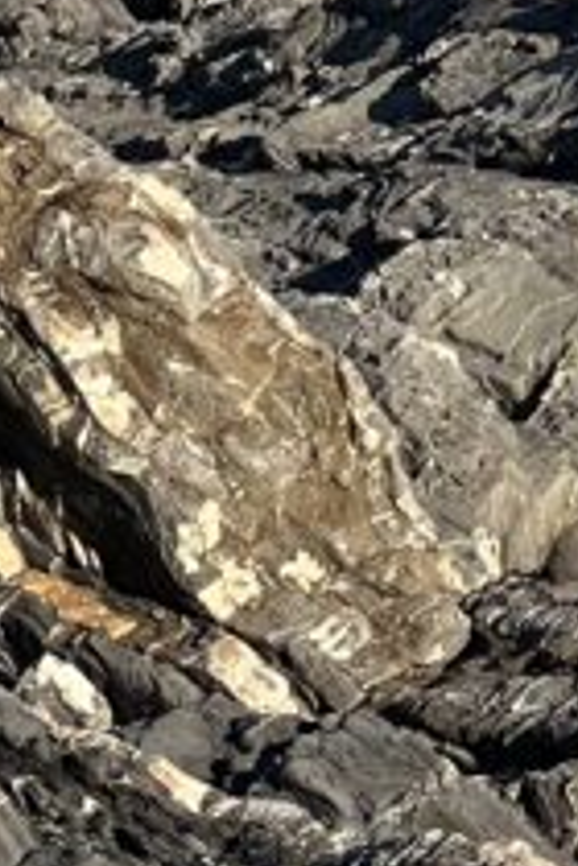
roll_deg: +0.0
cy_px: 594
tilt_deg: -6.3
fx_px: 9392
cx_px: 239
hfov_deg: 3.5
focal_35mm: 390
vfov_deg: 5.3
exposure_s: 1/657
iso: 32
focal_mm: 9
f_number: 2.8
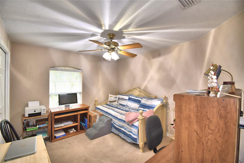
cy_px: 82
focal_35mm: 15
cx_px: 122
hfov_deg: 100.4
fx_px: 102
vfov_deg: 77.3
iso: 250
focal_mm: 10
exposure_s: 1/30
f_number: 4.5
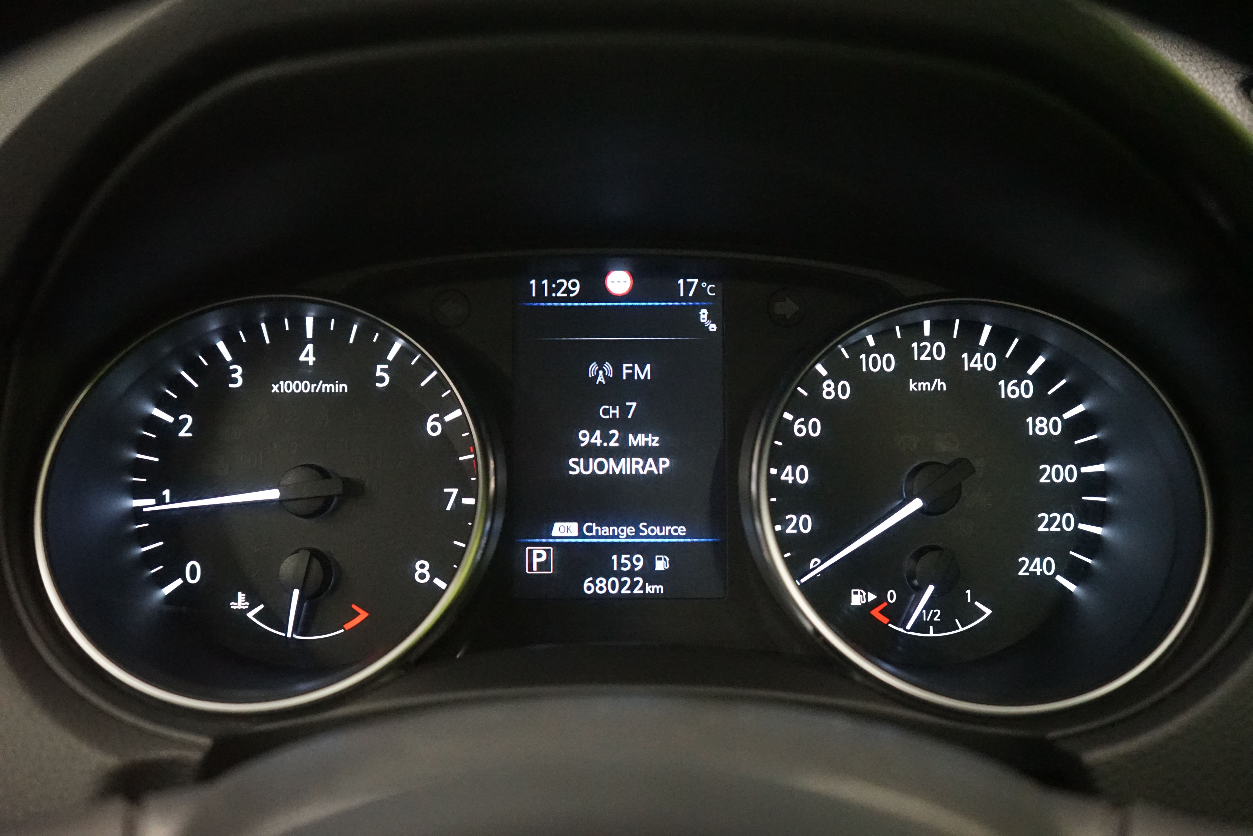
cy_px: 418
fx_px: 1462
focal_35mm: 42
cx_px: 626
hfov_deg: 46.4
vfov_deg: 31.9
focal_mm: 42
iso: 6400
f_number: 4.5
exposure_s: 1/60
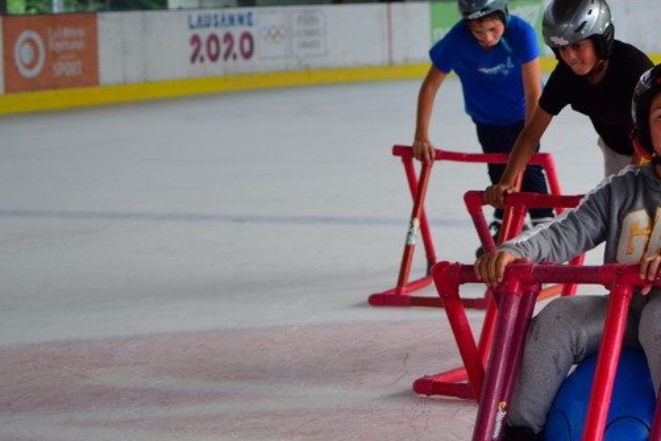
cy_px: 151
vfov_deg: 12.8
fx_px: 1965
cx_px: 673
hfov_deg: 18.6
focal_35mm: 107
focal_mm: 35
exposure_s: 1/250
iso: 160
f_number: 1.8
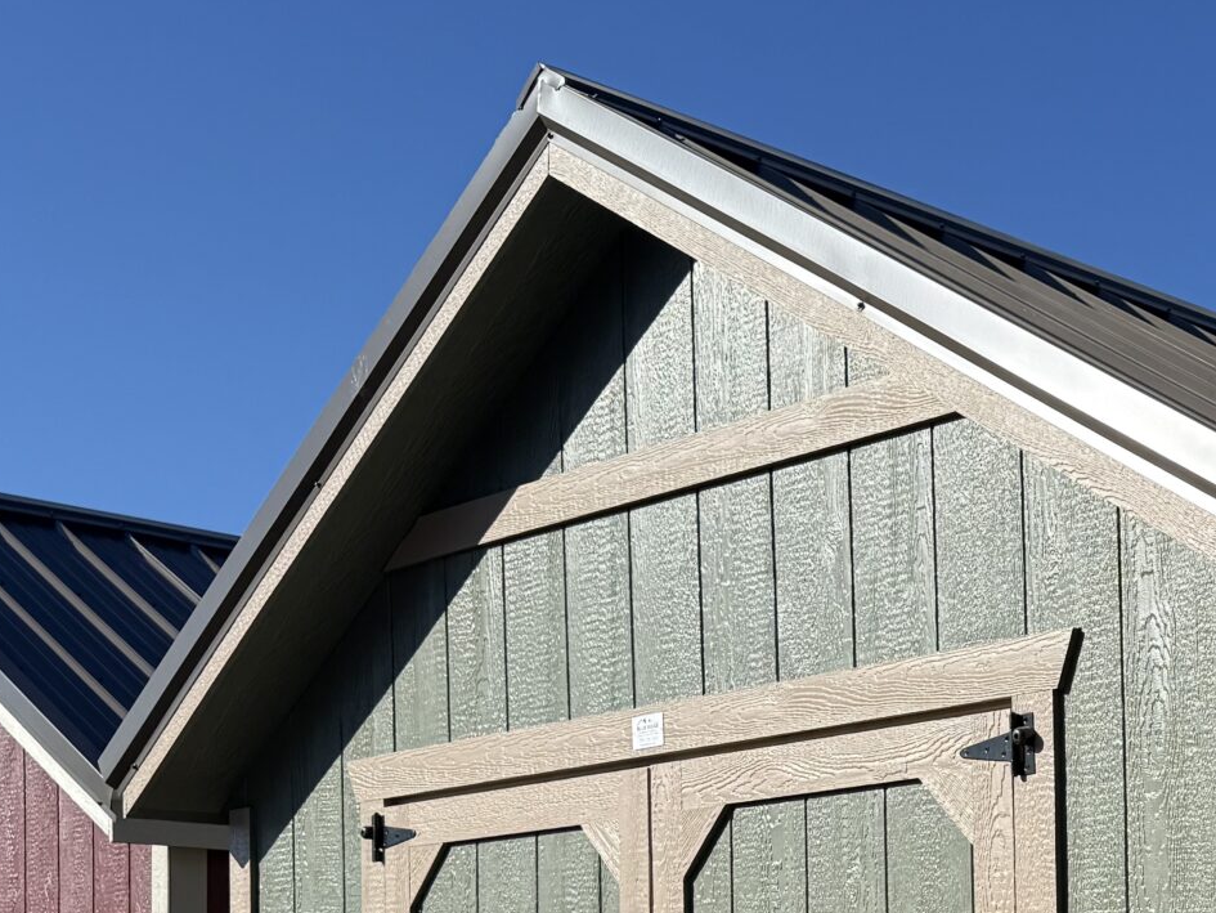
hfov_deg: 27.9
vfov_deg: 21.4
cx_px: 1237
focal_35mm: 65
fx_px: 2284
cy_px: 1004
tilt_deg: +0.6
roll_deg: -0.6
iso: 80
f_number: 1.78
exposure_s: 1/4975
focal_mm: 6.76
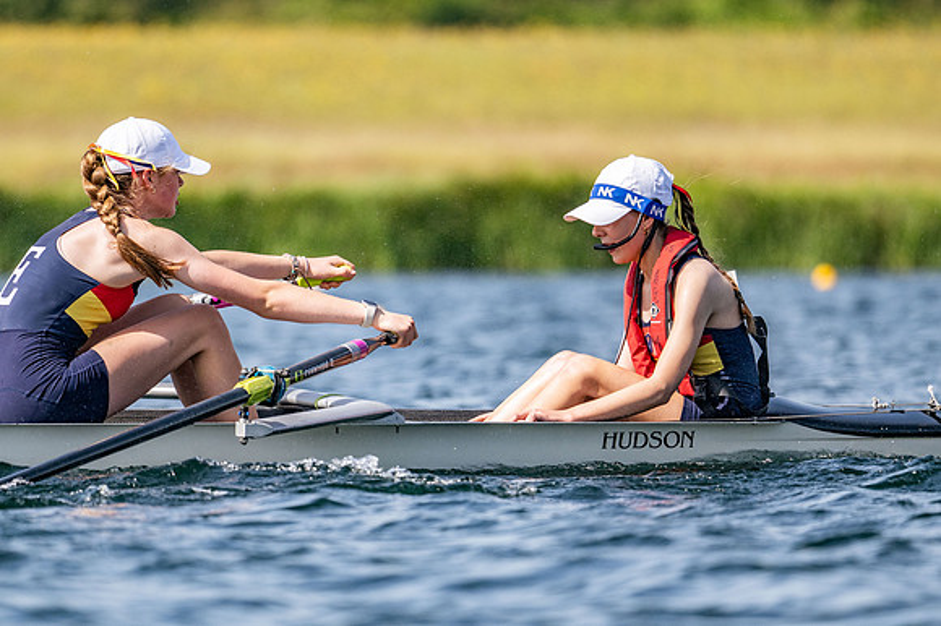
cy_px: 313
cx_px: 470
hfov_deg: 3.4
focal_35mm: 600
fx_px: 15674
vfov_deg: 2.3
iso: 220
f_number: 4.5
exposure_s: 1/2500
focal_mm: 400
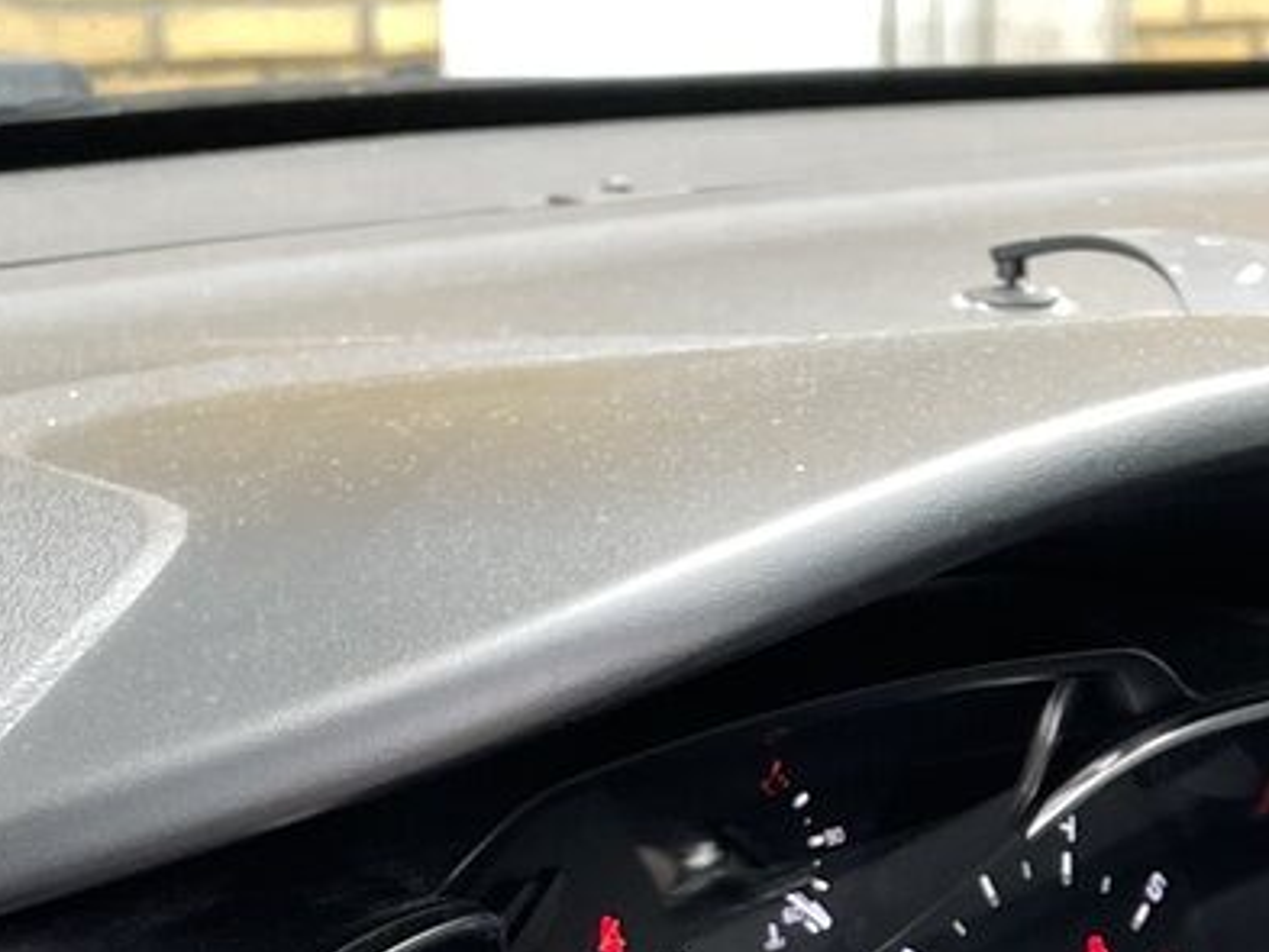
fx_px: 4144
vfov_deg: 12.7
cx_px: 1083
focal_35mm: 113
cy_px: 1226
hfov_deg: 17.2
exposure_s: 1/121
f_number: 1.6
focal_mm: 4.2
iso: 80
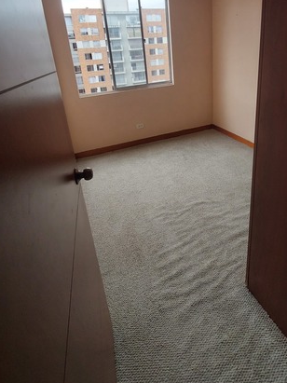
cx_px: 170
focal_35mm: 19
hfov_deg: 68.1
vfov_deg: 81.6
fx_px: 210
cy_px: 125
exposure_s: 1/137
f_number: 2.2
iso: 50
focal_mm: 1.74
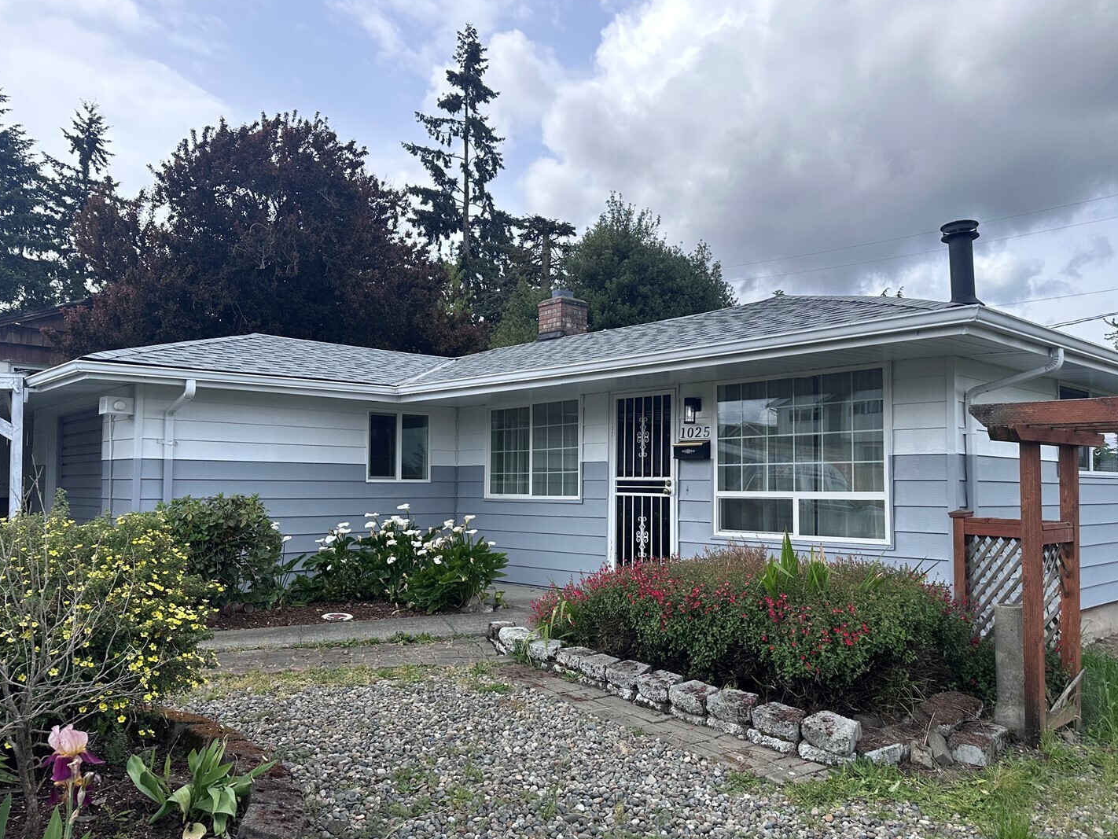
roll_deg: -0.7
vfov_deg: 51.3
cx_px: 592
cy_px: 448
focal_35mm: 27
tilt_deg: +2.6
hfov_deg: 65.3
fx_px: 872
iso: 80
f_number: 1.78
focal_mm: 6.86
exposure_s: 1/3155
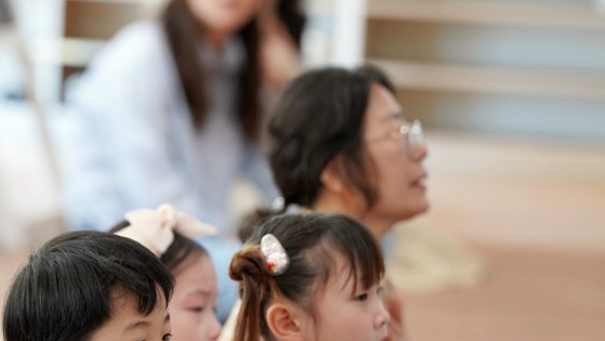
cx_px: 157
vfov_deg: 3.6
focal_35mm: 337
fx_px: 5409
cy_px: 318
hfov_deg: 6.4
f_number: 4
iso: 1600
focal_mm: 200
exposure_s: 1/250
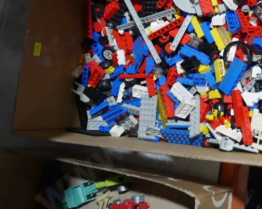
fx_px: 411
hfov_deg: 33.3
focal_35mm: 53
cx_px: 243
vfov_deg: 28.2
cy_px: 55
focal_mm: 14
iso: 400
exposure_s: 1/60
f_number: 3.5
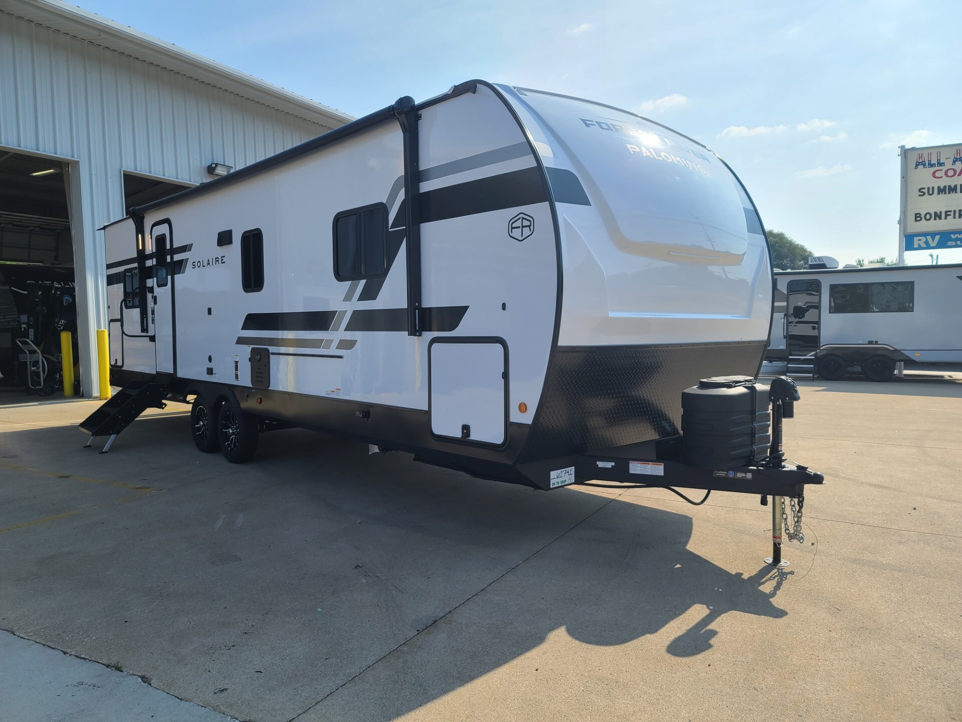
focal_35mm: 25
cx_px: 481
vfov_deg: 54.9
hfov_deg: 69.4
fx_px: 695
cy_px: 361
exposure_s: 1/777
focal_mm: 7
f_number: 1.8
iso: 16
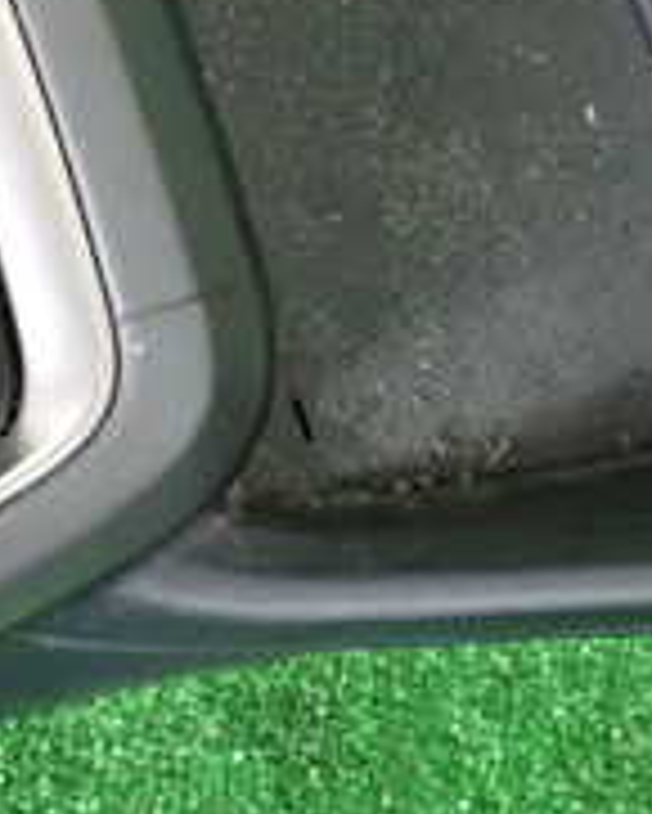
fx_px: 2338
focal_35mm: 97
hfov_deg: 15.1
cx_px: -216
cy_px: 117
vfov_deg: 19.5
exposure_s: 1/50
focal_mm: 5.4
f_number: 2.3
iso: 1250
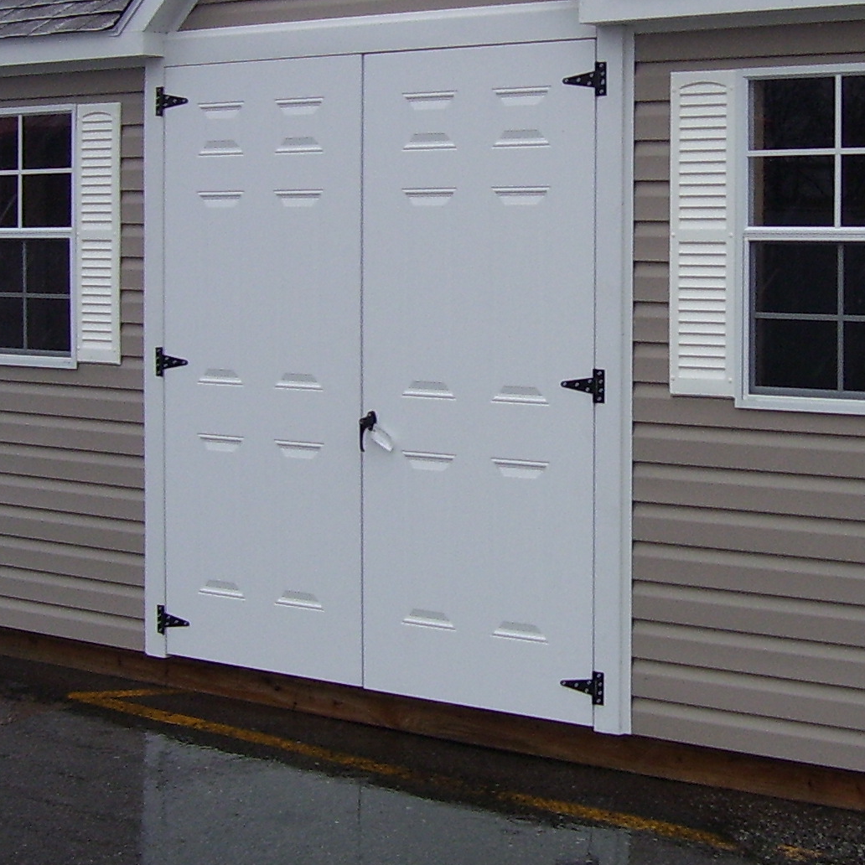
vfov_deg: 22.9
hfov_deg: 22.9
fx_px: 2120
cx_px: 616
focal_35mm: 75
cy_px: 251
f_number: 2.7
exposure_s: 1/350
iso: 80
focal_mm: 5.6
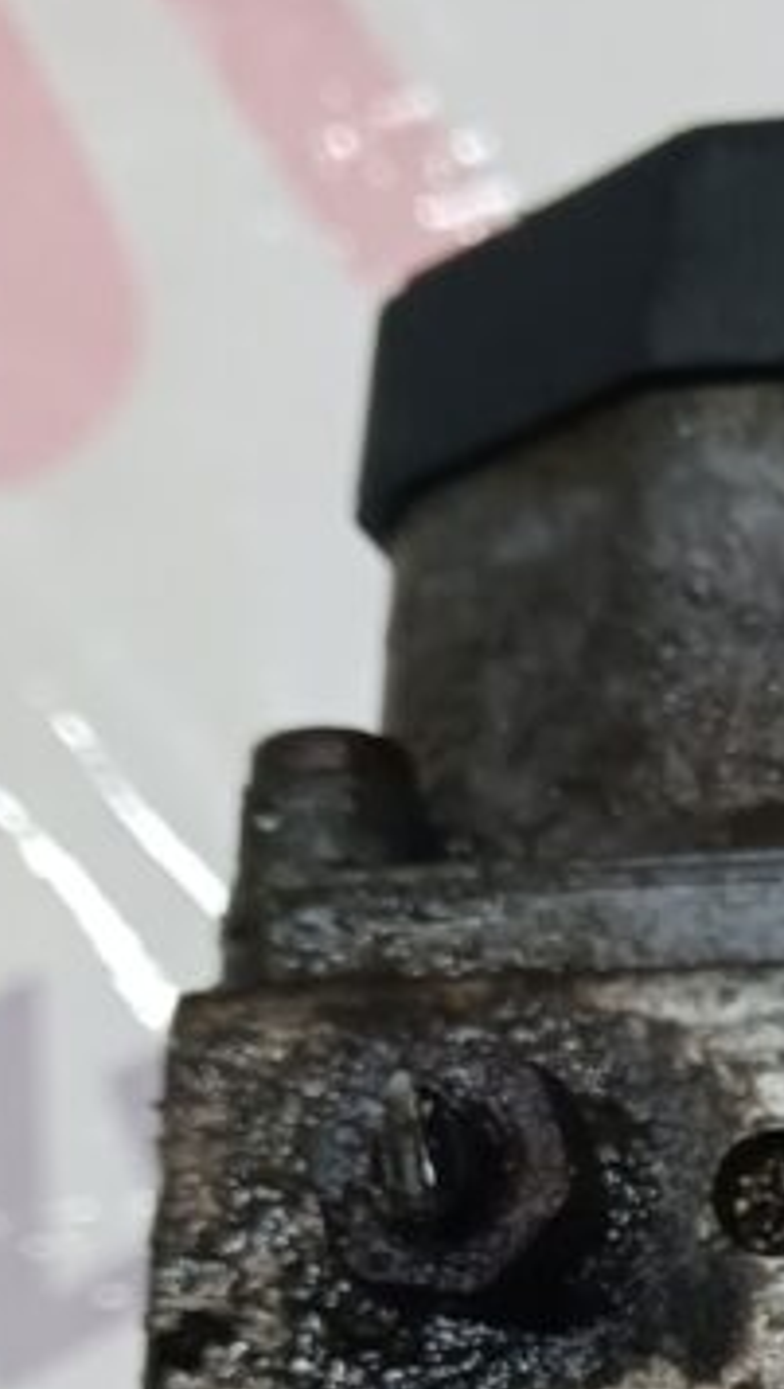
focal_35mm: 77
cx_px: 1186
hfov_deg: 14.6
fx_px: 2838
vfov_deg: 26.2
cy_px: 1356
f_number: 1.8
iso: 400
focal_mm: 4
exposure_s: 1/25
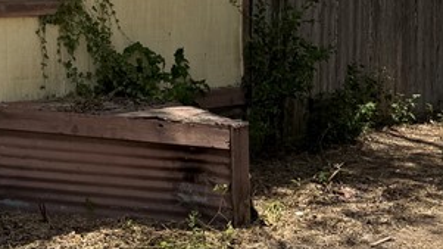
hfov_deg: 21.3
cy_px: -29
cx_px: -156
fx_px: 1045
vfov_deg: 13.3
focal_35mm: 89
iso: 80
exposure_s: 1/3279
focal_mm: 6.76
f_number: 1.78
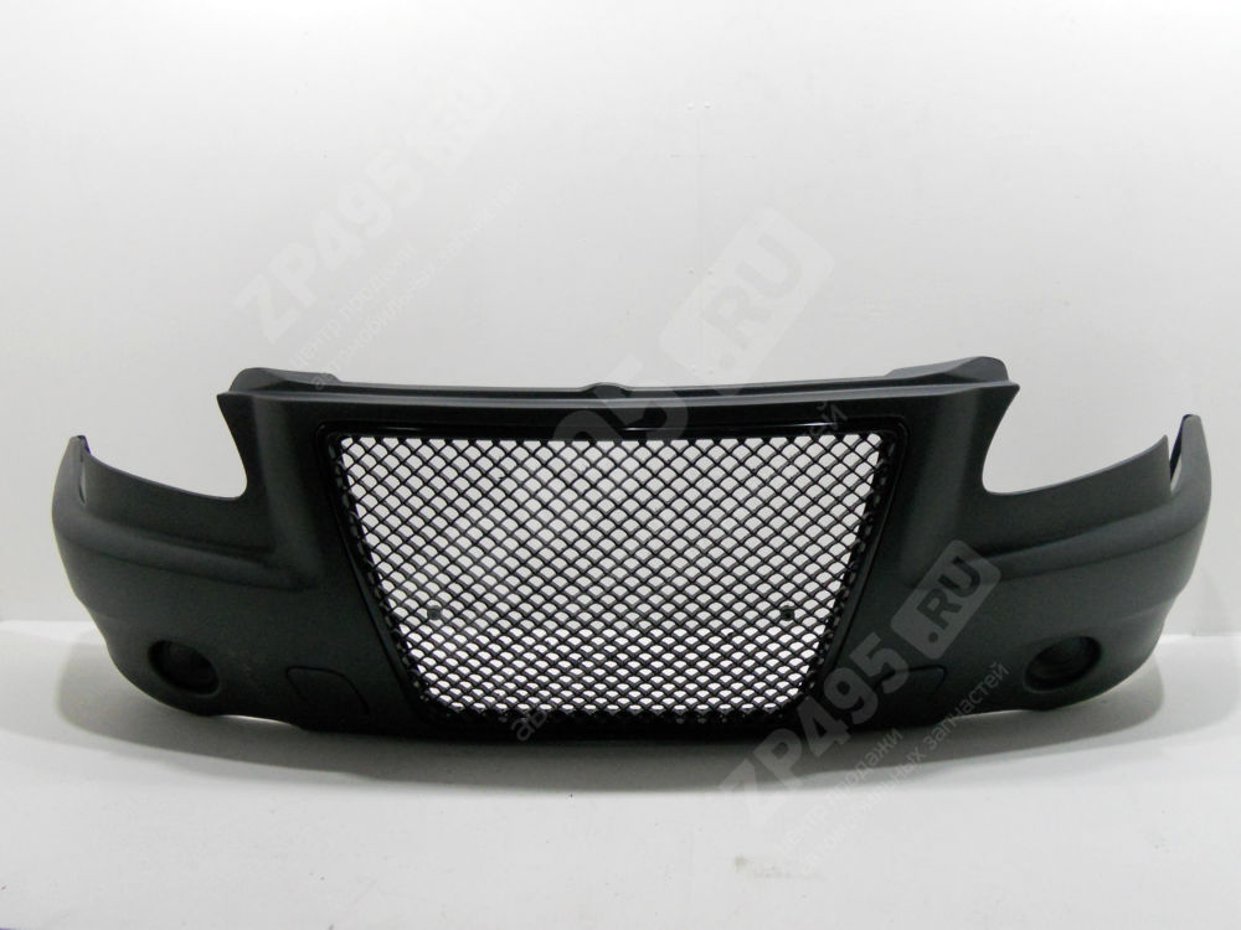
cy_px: 465
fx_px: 1147
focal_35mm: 32
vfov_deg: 44.2
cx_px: 620
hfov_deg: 56.8
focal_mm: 5.8
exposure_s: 1/80
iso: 400
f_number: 3.5
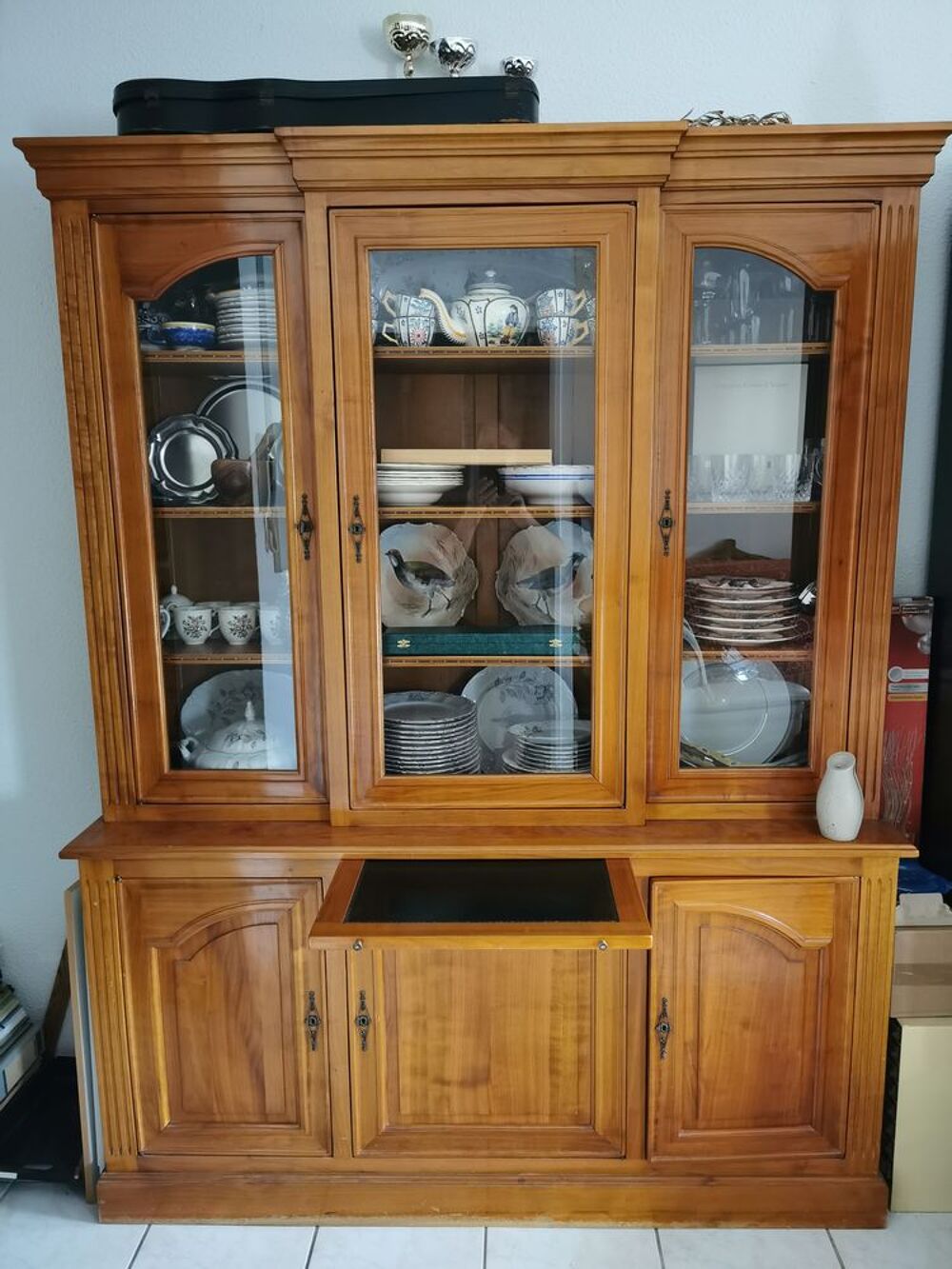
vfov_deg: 65.3
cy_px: 634
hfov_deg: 51.4
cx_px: 476
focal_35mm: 27
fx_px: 990
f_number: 1.6
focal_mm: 5.56
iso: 640
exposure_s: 1/25
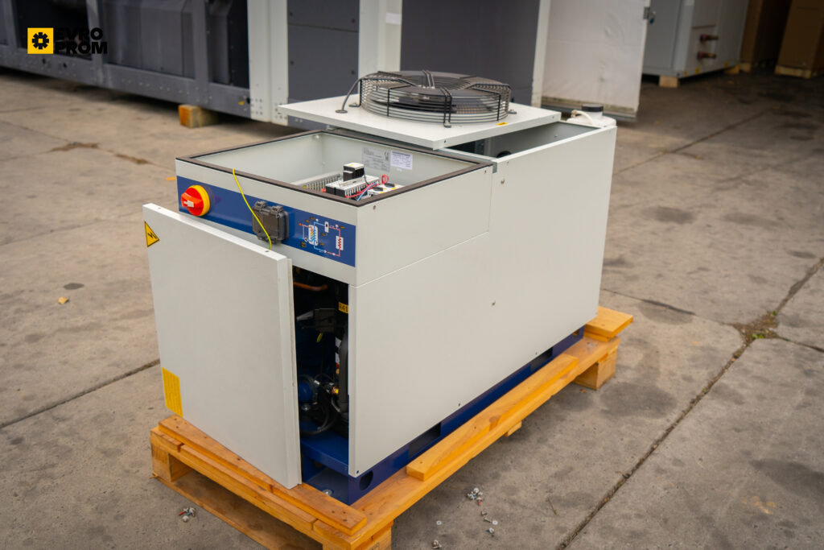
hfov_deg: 55.8
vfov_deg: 38.9
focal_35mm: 34
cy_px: 275
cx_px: 412
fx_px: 778
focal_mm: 34
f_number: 4
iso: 250
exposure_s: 1/320
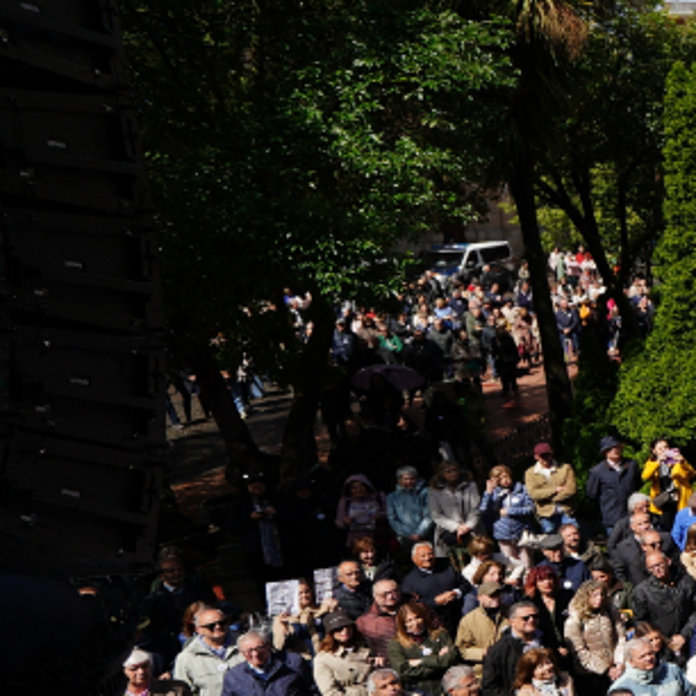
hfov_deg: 24.1
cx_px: 1192
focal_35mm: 40
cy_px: 416
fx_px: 910
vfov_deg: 41.7
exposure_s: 1/800
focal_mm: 12
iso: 100
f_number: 4.5
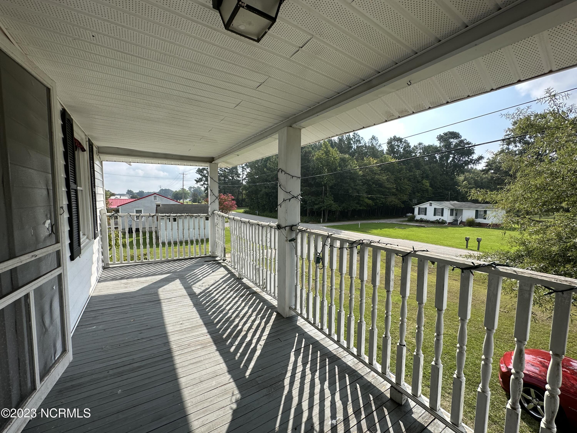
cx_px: 288
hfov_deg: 102.1
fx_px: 233
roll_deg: -0.5
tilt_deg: -4.3
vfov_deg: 85.7
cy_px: 216
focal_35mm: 14
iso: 40
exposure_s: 1/1233
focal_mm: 2.22
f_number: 2.2
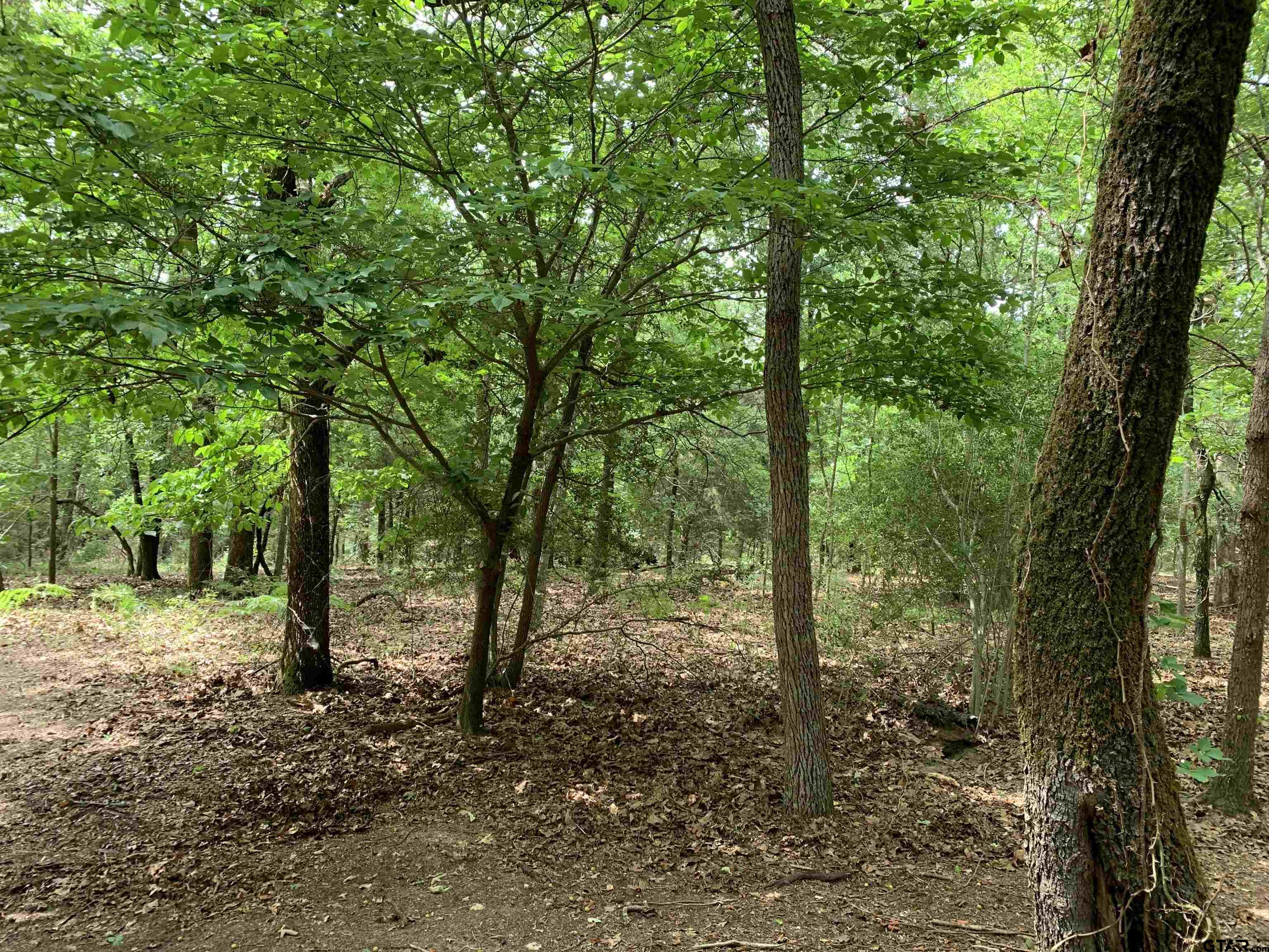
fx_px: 953
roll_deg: -2.8
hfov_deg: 67.3
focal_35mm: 26
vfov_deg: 53.1
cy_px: 476
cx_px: 634
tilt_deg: -2.6
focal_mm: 4.25
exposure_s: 1/121
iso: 64
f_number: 1.8
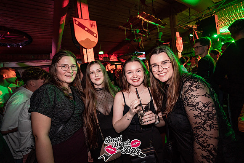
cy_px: 82
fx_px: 108
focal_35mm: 16
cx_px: 122
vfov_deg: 73.8
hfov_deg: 96.7
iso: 1600
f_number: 4
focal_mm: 16
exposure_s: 1/60
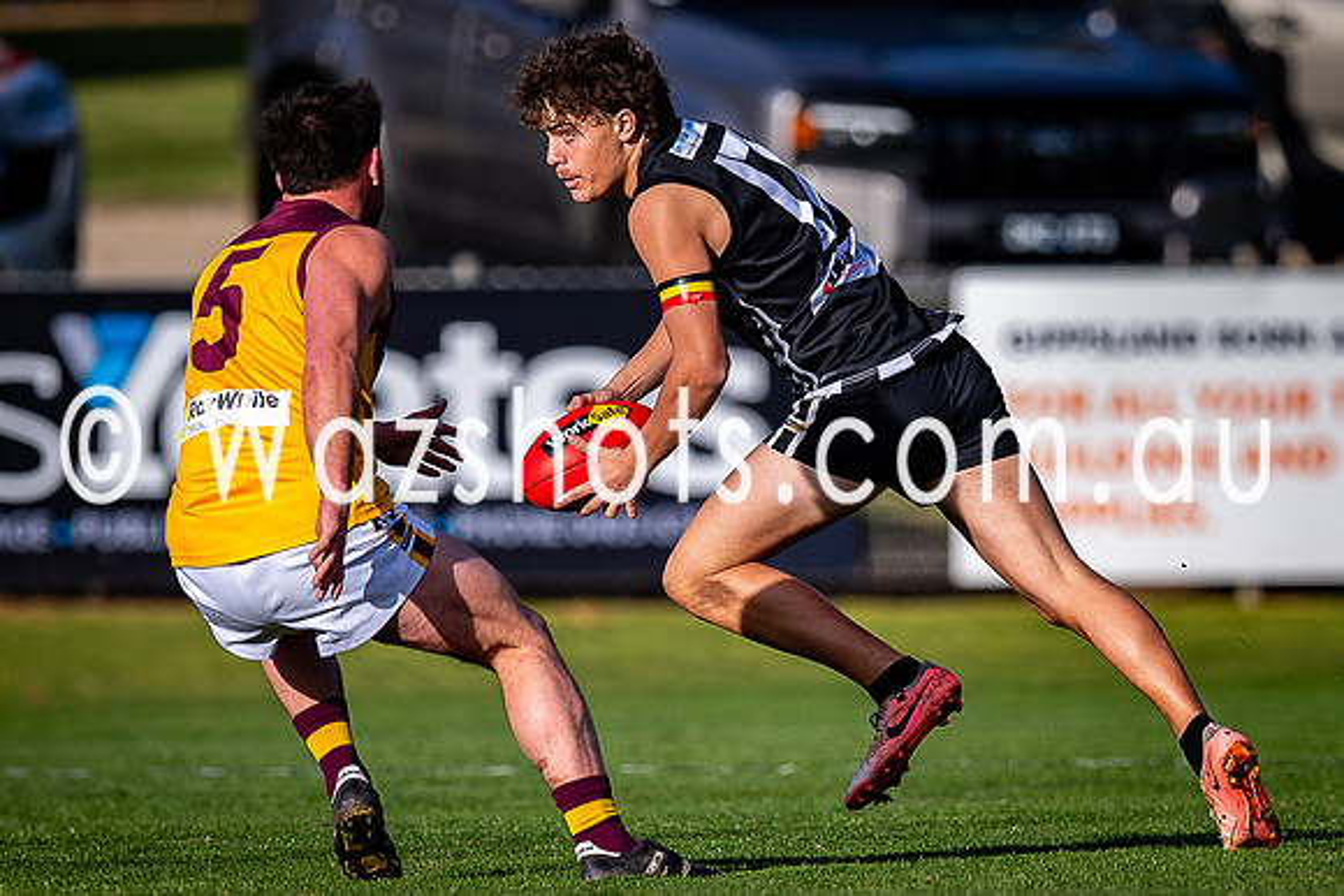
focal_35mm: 1063
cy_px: 543
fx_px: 39676
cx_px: 844
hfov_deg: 1.9
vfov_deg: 1.3
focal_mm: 500
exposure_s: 1/2500
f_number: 4
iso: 160
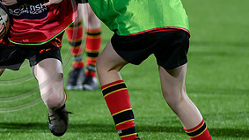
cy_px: 70
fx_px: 3578
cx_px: 81
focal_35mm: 542
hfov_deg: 4.0
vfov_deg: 2.2
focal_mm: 190
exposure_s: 1/1600
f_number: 3.2
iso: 6400
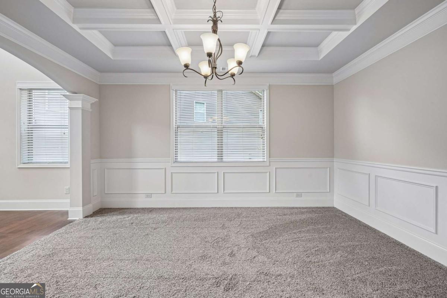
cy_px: 149
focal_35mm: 14
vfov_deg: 81.2
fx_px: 174
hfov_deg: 104.3
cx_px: 224
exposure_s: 1/20
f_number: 8
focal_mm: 14
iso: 400
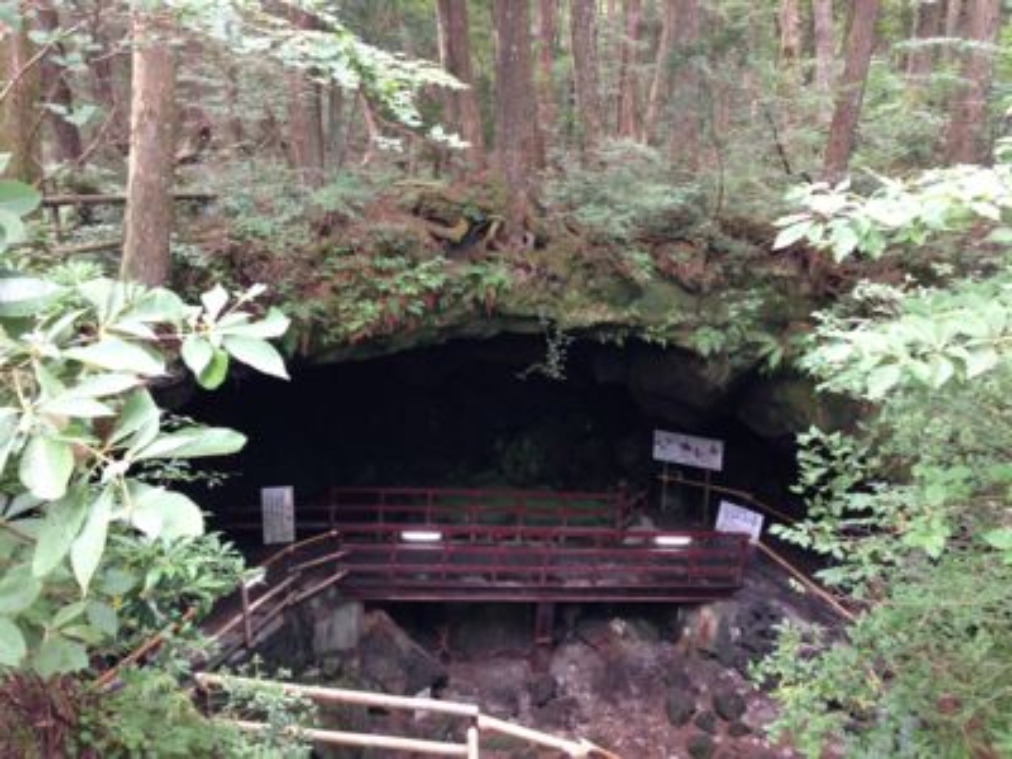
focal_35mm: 33
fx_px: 965
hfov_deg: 55.4
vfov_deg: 42.9
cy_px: 380
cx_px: 506
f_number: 2.4
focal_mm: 4.12
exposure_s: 1/20
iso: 80
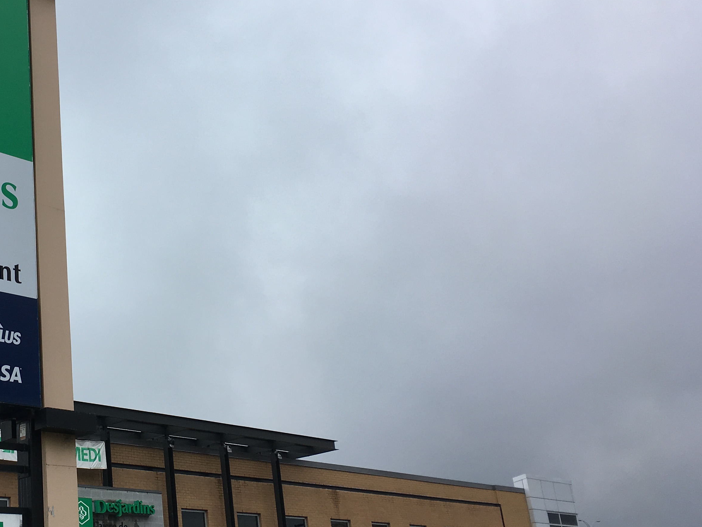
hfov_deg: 36.5
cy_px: 270
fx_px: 1014
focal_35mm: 50
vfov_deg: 29.1
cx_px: 114
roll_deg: +1.8
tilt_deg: +20.5
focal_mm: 4.15
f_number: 2.2
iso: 25
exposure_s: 1/884
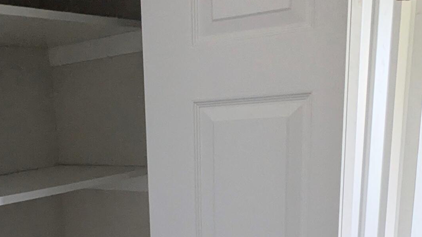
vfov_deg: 22.9
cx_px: 72
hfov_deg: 40.0
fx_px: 548
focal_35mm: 49
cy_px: 263
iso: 233
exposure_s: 1/105
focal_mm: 2.35
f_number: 2.2
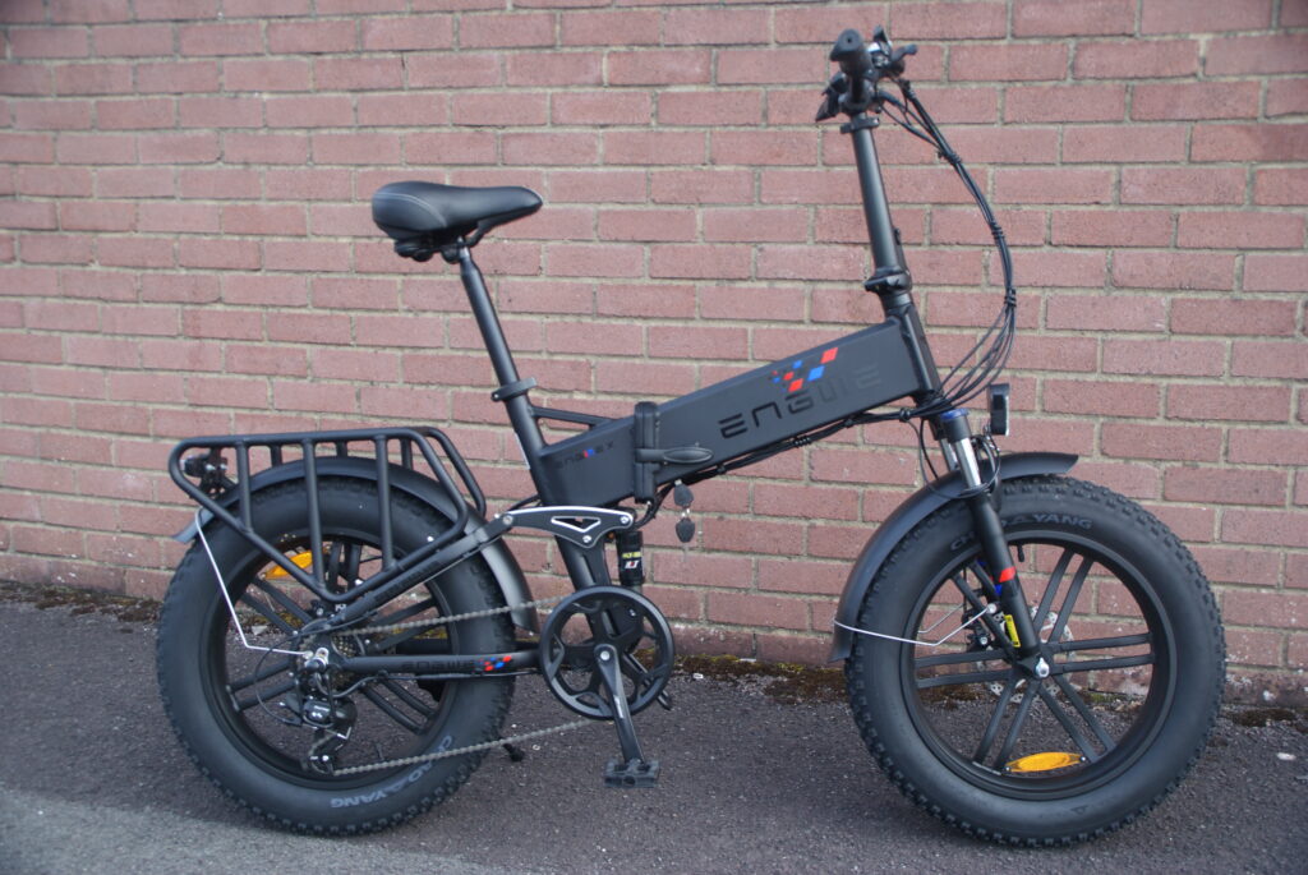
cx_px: 654
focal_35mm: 42
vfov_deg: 32.0
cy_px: 438
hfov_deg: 46.4
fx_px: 1527
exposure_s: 1/50
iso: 160
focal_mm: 28
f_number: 5.6
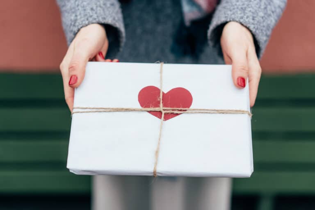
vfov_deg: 24.6
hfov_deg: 36.2
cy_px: 105
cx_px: 158
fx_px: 481
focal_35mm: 55
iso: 160
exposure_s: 1/500
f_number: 2.2
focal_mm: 55
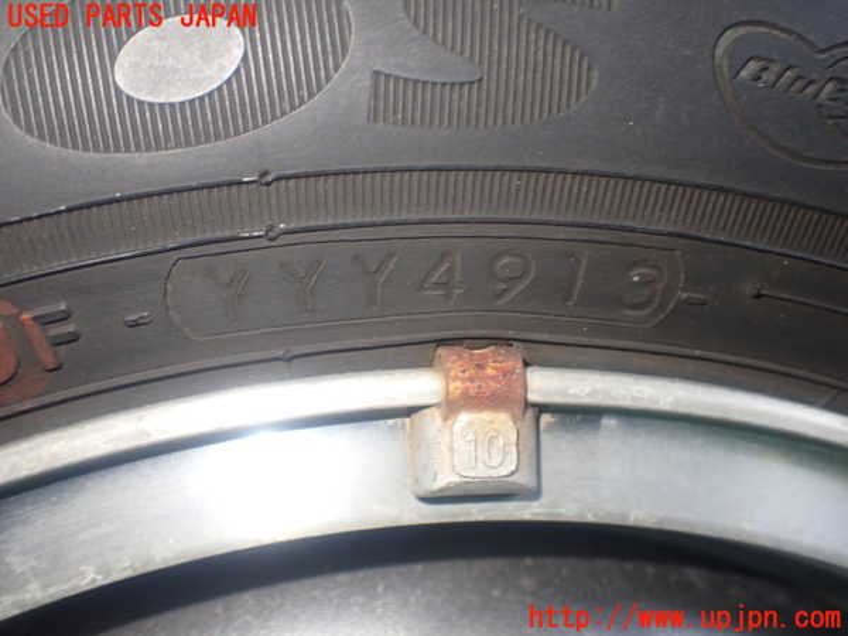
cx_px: 424
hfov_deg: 51.4
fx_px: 882
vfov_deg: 39.7
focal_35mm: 36
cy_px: 318
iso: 400
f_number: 2.5
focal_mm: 6.37
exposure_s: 1/40
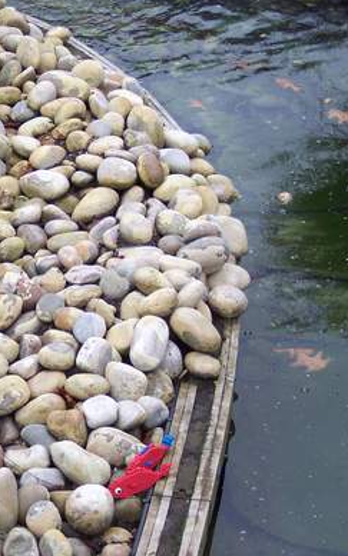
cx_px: -96
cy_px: 306
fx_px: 1670
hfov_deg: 11.6
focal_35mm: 110
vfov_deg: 18.9
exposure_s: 1/125
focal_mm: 13.3
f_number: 3.4
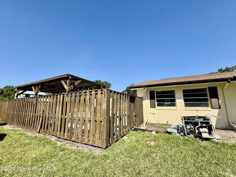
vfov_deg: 85.7
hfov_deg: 102.1
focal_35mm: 14
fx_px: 95
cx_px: 118
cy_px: 88
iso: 50
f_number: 2.2
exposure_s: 1/1339
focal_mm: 2.22
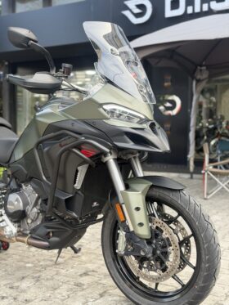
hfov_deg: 30.3
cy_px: 152
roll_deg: +0.2
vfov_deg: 39.6
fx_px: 423
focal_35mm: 48
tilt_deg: -2.5
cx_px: 114
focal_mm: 6.76
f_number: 1.78
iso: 64
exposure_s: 1/184
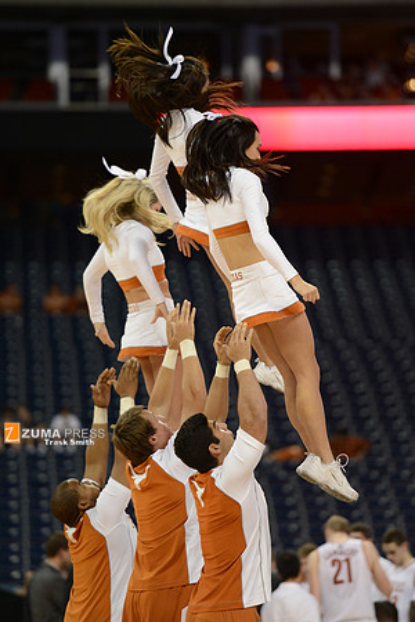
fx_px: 3458
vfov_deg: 10.3
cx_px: 208
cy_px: 311
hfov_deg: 6.9
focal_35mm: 200
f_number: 2.8
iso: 2500
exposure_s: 1/1000
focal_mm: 200
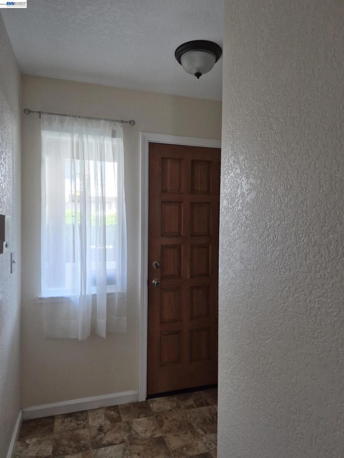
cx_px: 172
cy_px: 229
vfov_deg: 73.9
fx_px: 305
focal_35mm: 23
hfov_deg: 58.9
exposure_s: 1/120
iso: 160
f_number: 1.8
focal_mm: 5.4
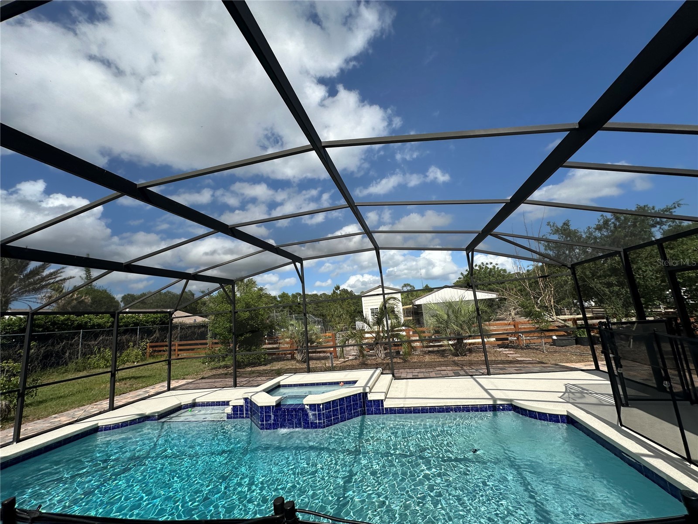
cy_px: 262
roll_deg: +4.9
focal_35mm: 14
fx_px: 282
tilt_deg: +12.7
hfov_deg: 102.1
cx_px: 349
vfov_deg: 85.7
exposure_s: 1/1887
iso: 50
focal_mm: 2.22
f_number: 2.2
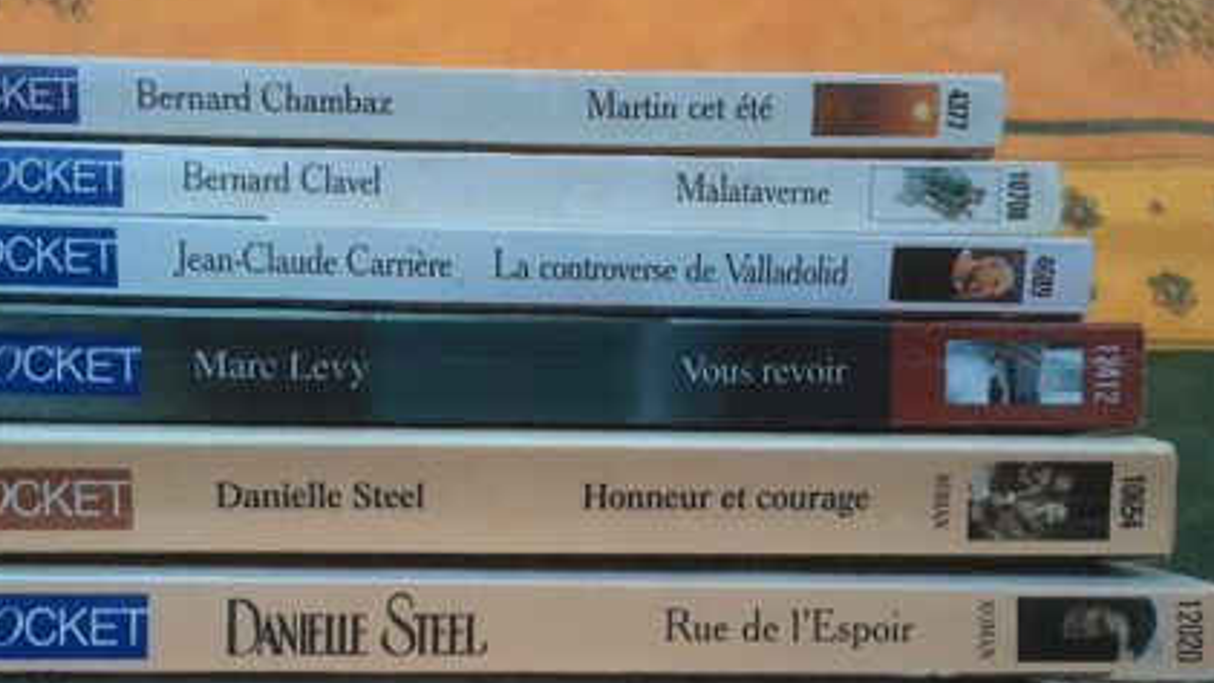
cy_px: 473
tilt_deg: -67.1
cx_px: 533
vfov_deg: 32.5
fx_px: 1159
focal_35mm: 36
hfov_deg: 55.1
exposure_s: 1/17
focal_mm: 4.15
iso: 500
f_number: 2.2
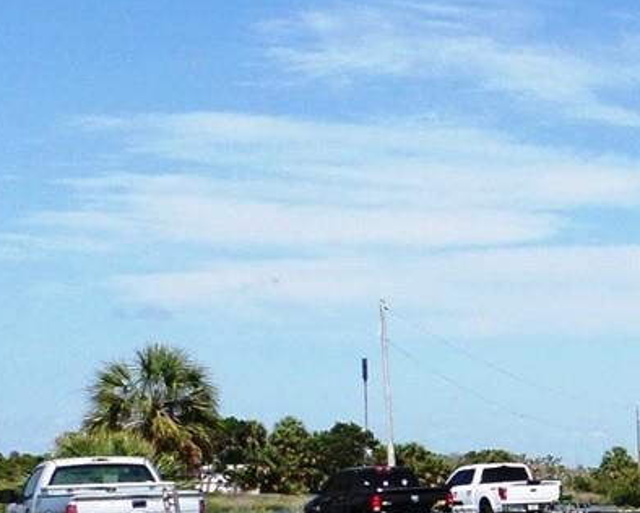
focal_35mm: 99
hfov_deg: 17.8
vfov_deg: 15.3
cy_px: 503
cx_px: 887
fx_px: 1877
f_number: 2.5
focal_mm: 4.5
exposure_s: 1/2000
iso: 80
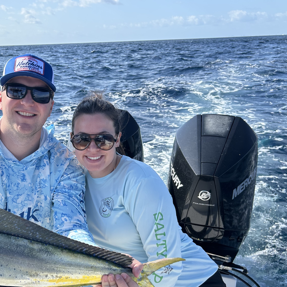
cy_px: 176
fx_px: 385
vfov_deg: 40.7
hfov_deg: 40.0
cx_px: 79
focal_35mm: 41
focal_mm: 5.7
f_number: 1.5
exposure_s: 1/2695
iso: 50
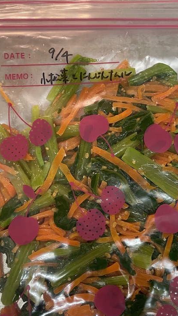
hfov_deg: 29.4
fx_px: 336
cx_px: 123
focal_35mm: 40
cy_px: 173
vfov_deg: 50.4
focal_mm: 4.2
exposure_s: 1/60
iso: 250
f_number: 1.6
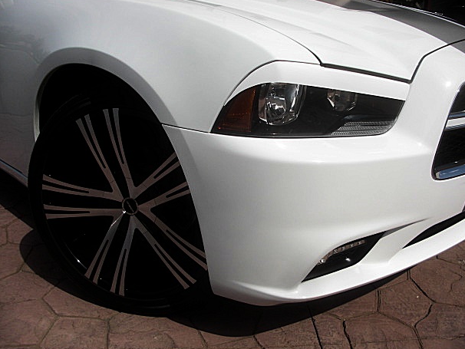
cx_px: 245
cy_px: 175
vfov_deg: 37.7
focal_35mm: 38
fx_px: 511
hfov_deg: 48.9
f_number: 7.9
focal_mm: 6.3
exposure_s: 1/320
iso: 50
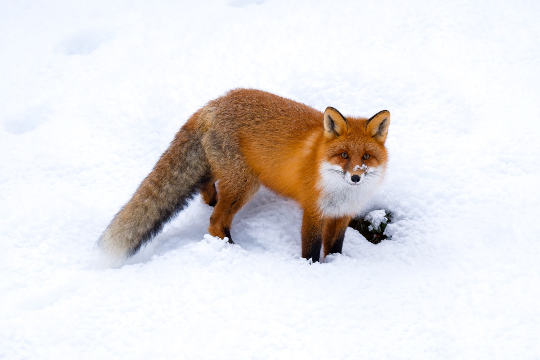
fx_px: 4950
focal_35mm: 330
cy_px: 180
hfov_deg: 6.2
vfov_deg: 4.2
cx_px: 270
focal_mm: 220
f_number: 5.6
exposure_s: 1/200
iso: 800
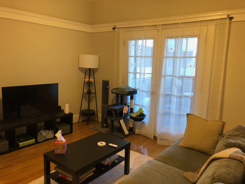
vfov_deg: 49.7
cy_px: 92
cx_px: 122
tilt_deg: -10.2
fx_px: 198
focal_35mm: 28
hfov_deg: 63.4
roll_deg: -1.5
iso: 50
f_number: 1.8
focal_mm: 4
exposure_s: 1/15
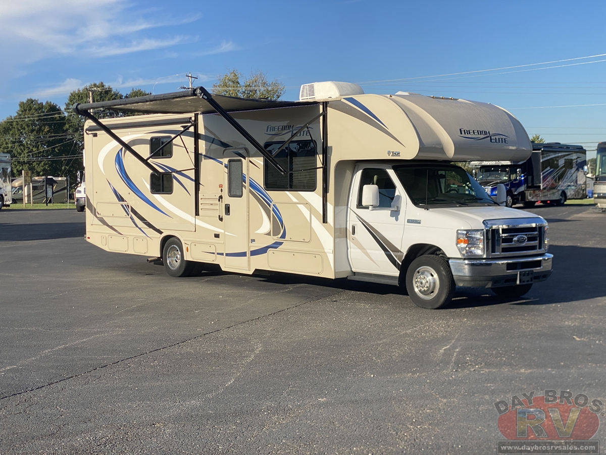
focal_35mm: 52
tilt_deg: -1.1
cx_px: 303
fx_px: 910
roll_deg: +1.6
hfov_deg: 36.8
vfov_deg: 28.0
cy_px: 228
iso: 20
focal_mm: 6
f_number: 2
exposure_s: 1/1410
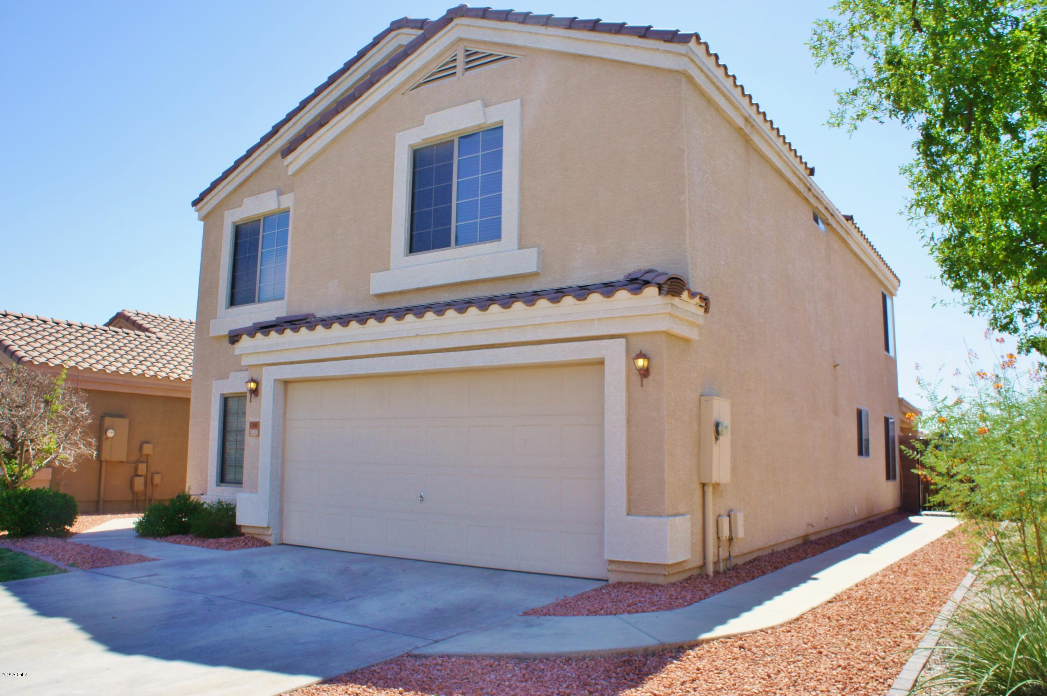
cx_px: 524
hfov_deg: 67.4
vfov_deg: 47.9
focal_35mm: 27
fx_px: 785
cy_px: 348
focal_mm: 18
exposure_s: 1/125
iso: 200
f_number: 11
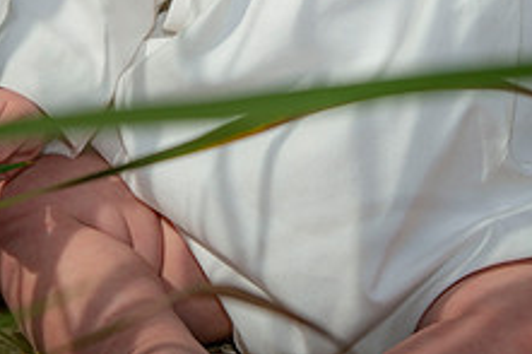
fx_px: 4843
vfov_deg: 4.2
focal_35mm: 328
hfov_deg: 6.3
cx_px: 332
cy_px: -108
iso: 50
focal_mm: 125
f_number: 8
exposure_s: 1/200
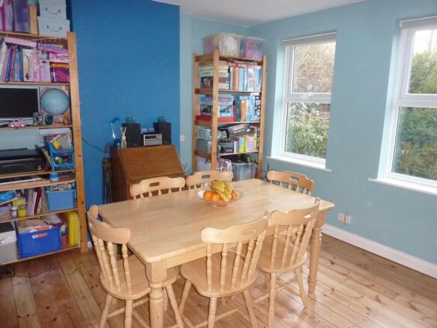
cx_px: 218
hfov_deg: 69.4
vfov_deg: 54.9
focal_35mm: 25
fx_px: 316
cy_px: 164
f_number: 3.3
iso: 400
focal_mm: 4.1
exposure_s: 1/30
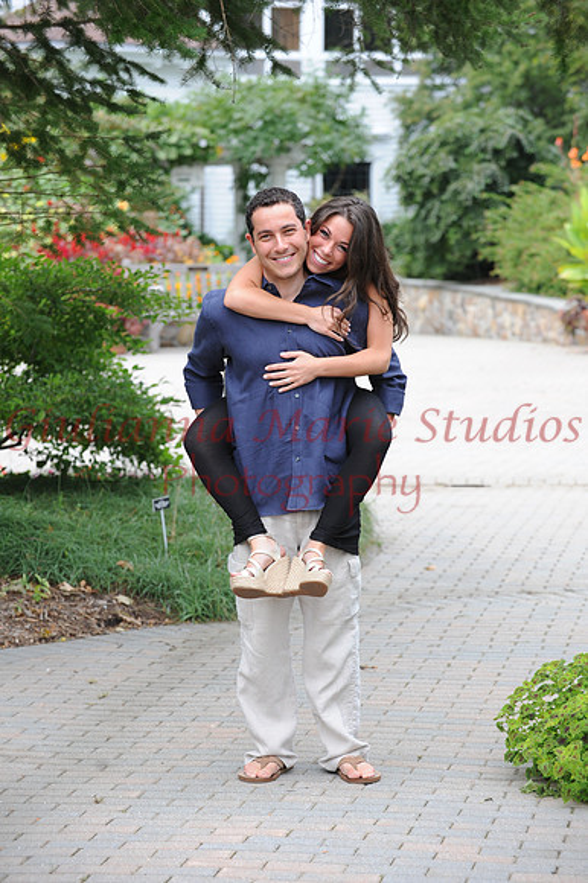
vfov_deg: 17.7
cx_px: 294
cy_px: 442
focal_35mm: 116
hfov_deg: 11.8
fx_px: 2845
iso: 500
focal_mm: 116
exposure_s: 1/160
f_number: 6.3
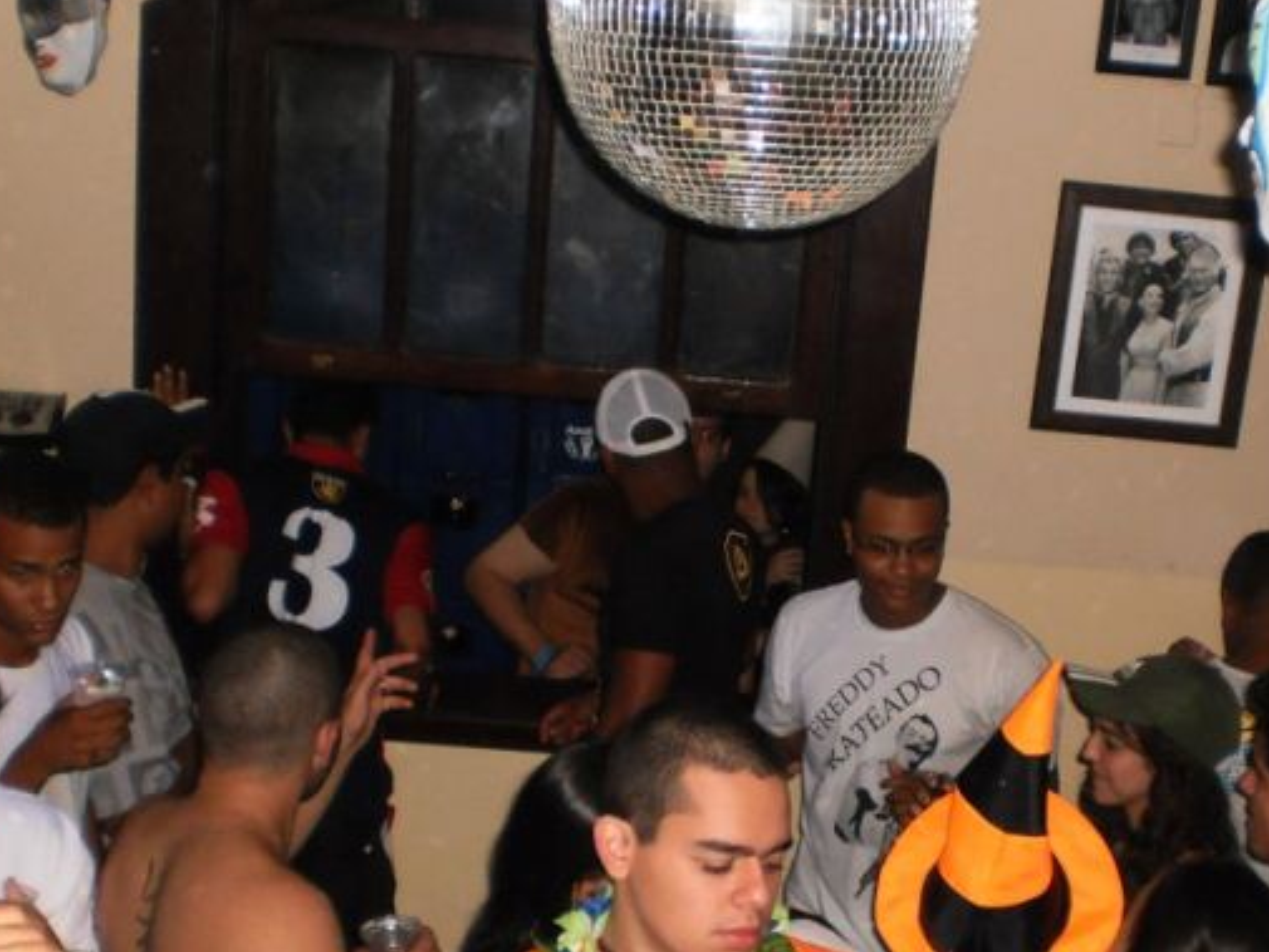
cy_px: 543
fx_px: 2090
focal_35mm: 57
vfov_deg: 25.6
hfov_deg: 33.6
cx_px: 771
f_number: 3.1
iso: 250
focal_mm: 6.3
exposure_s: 1/30
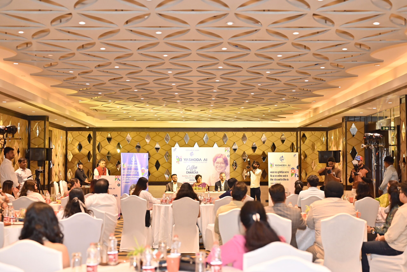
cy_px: 136
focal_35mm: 50
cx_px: 204
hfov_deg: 39.6
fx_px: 565
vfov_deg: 27.0
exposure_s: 1/125
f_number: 2.8
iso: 1000
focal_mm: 50
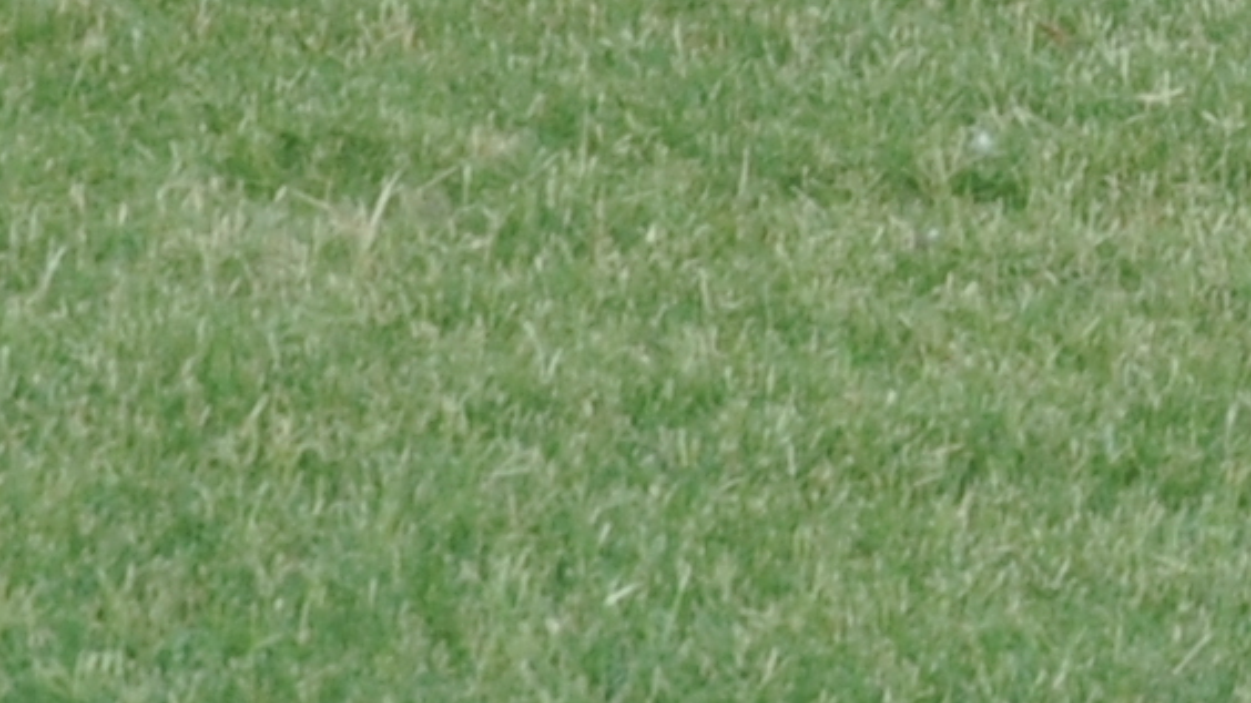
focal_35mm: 382
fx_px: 12669
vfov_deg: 3.0
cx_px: 1553
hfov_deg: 5.6
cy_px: -2313
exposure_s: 1/250
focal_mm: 32
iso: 400
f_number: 8
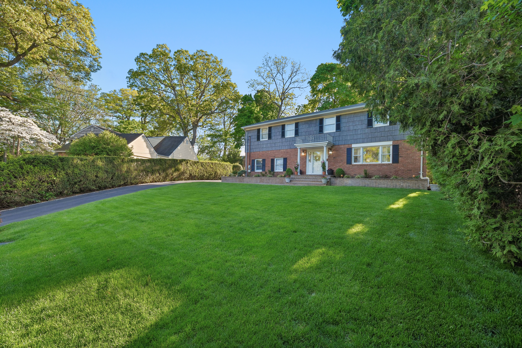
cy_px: 174
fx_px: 203
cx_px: 261
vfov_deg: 81.2
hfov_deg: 104.3
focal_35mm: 14
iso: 200
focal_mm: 9.1
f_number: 8
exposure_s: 1/55
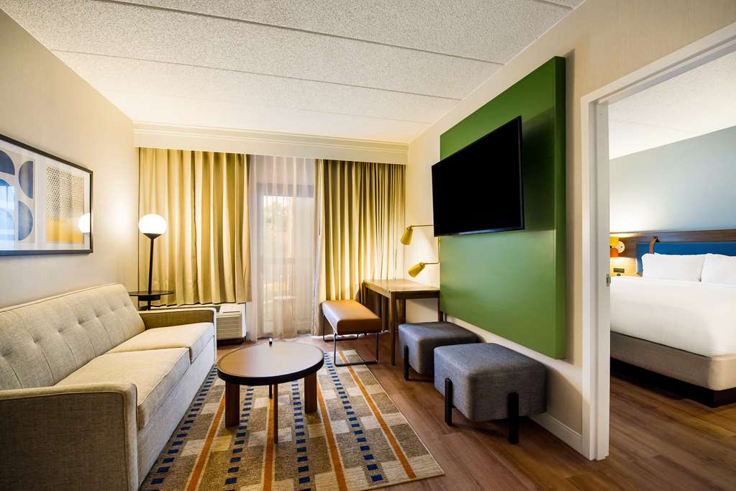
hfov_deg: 100.4
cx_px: 368
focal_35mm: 15
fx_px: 307
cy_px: 246
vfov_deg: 77.4
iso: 400
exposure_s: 1/8
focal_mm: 15
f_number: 8
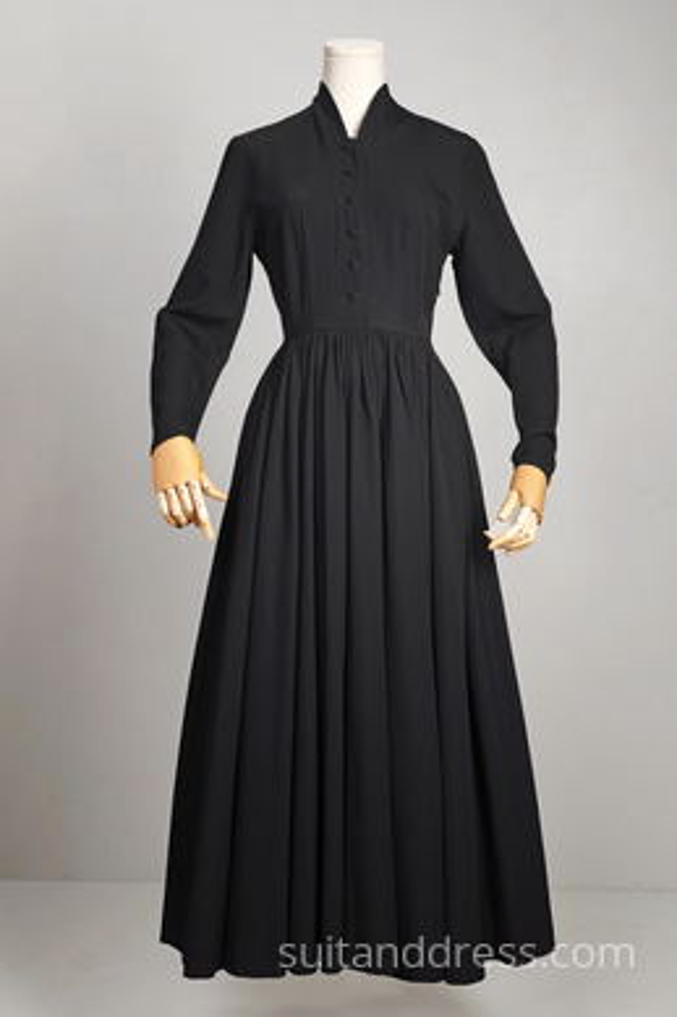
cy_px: 508
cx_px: 338
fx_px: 1355
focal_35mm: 48
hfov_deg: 28.1
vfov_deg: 41.1
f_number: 7.1
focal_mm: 32
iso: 320
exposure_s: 1/30
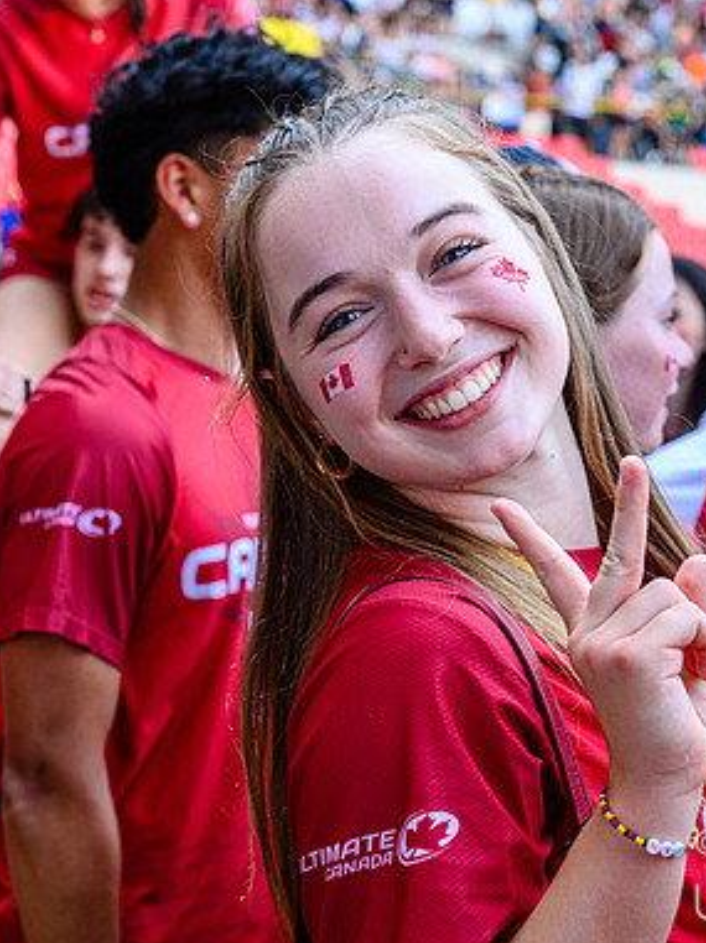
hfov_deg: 17.2
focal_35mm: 85
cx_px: 530
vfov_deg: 23.0
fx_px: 2315
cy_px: 472
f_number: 5.6
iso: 2800
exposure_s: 1/500
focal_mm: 58
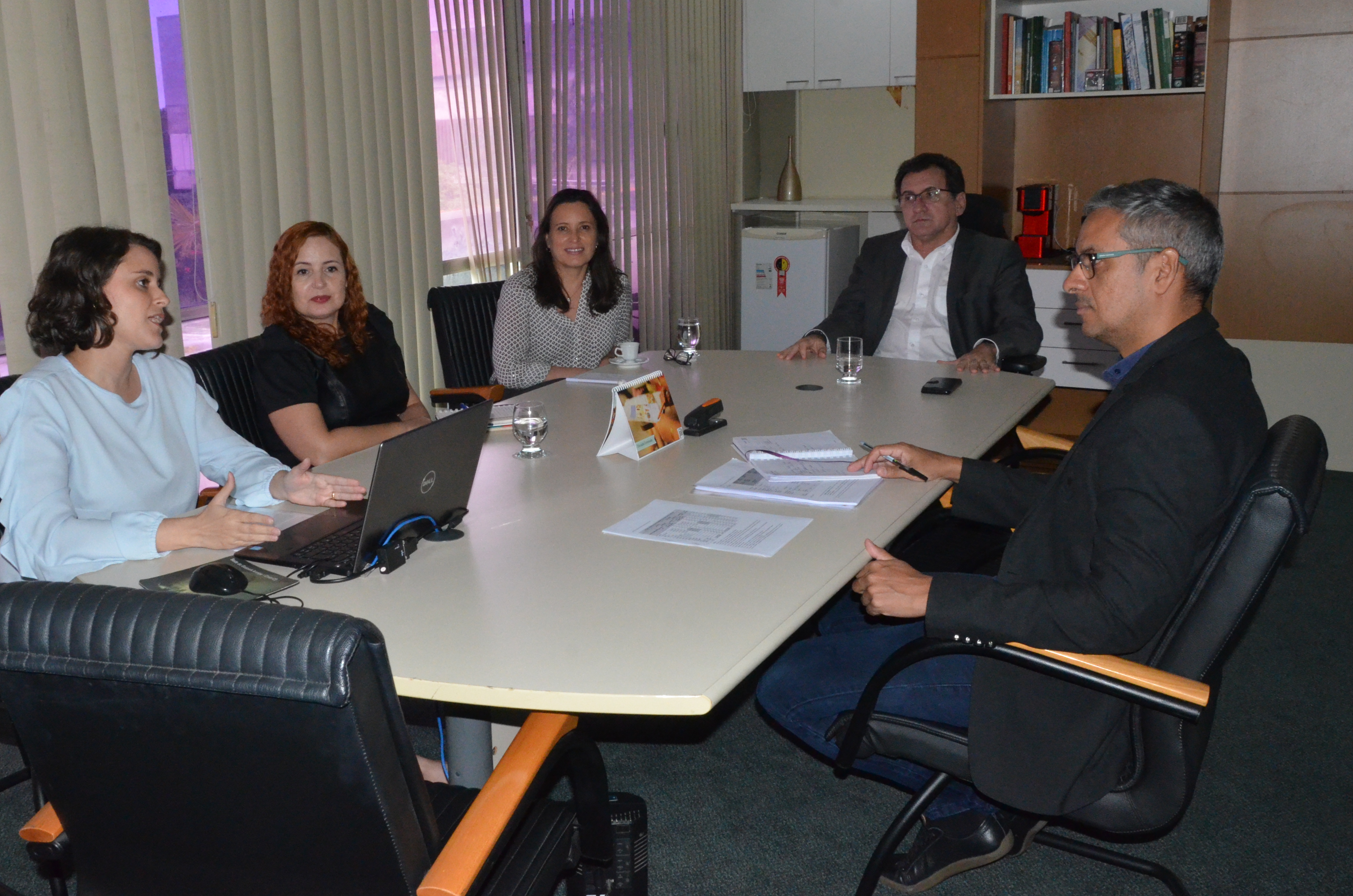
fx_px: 1200
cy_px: 397
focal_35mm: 32
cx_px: 576
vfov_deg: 40.9
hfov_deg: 58.6
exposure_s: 1/125
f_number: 14
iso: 3200
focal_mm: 18
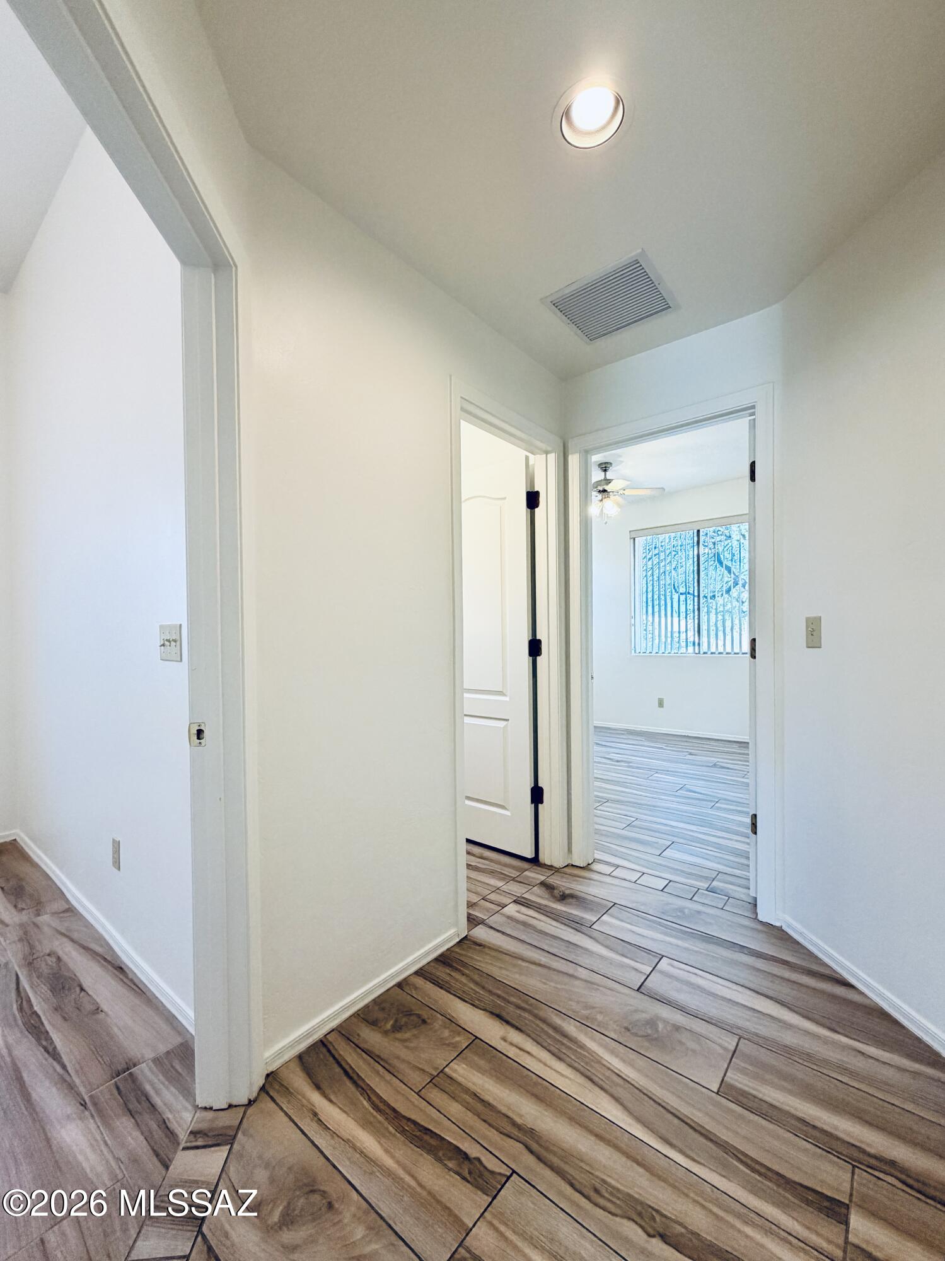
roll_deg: +0.7
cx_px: 472
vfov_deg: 102.1
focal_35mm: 14
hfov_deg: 85.6
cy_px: 630
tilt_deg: +1.3
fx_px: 510
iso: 200
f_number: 2.2
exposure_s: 1/120
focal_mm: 2.22
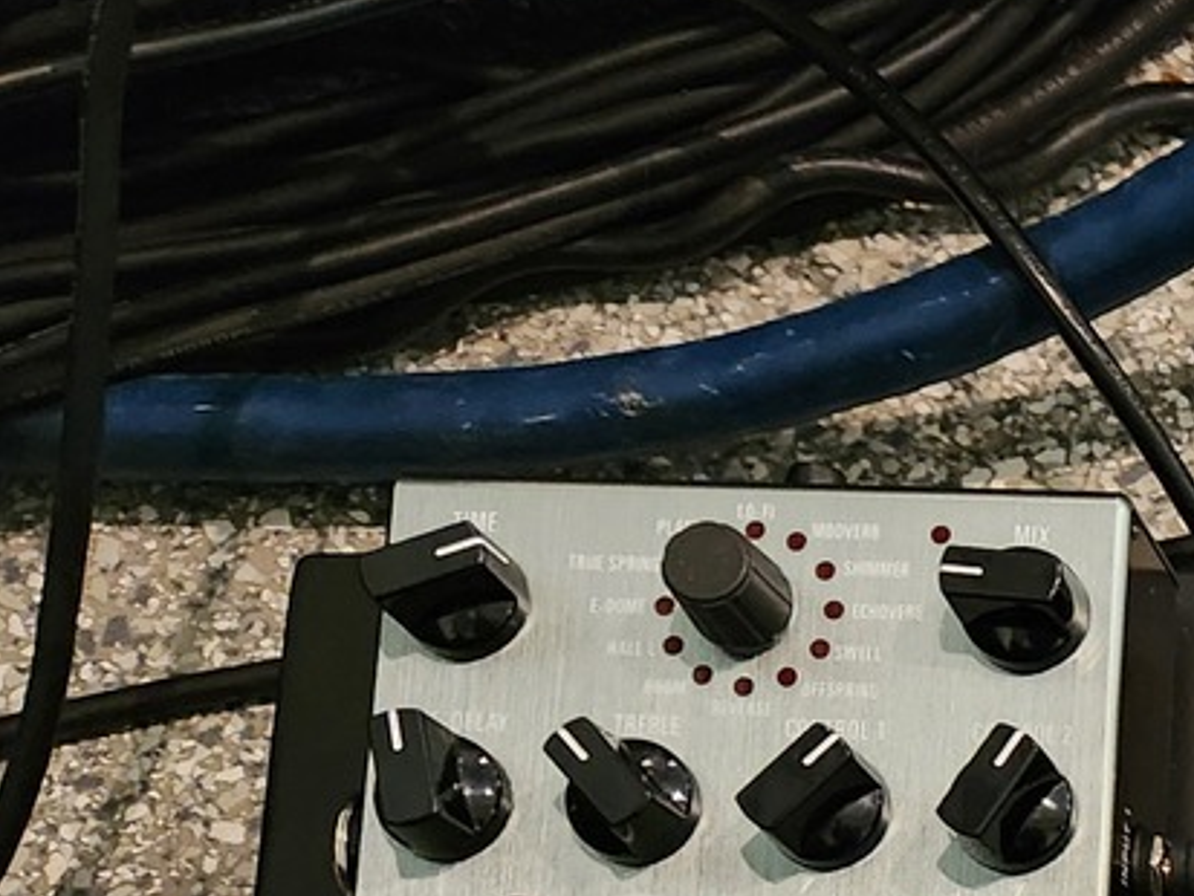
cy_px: 1367
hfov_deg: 17.8
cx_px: 2125
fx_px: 3071
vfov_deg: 15.3
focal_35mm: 89
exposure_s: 1/40
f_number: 1.8
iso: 640
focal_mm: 5.4
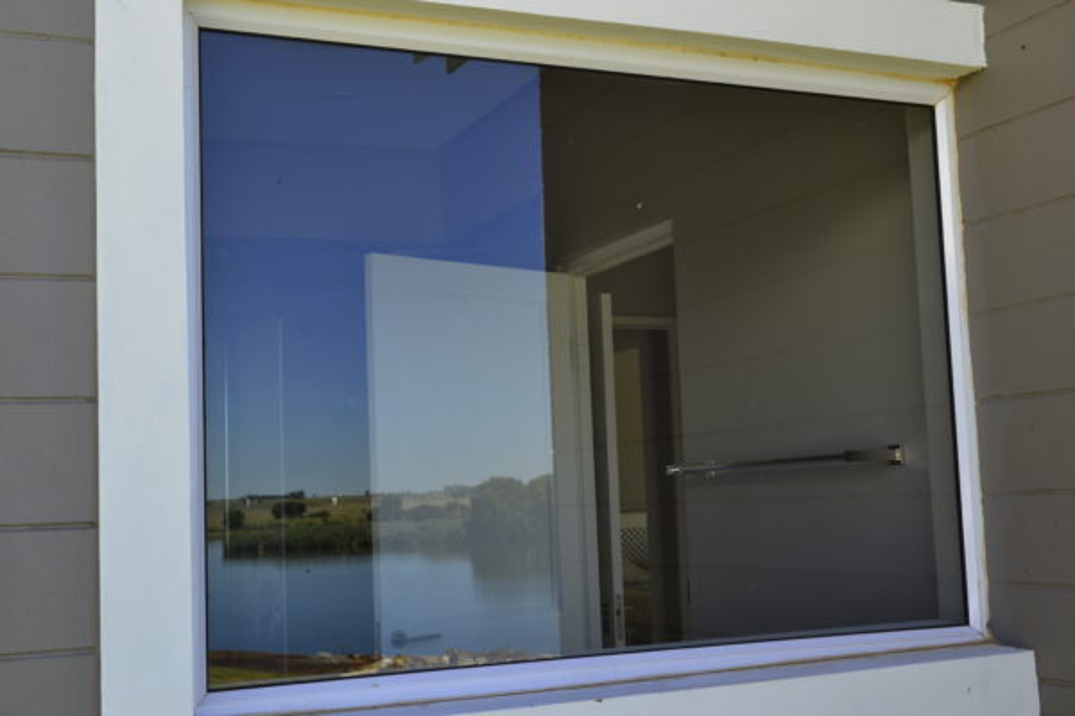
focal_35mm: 45
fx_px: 1344
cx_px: 538
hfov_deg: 43.6
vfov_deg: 29.9
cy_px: 358
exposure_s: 1/100
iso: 200
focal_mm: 30
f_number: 8
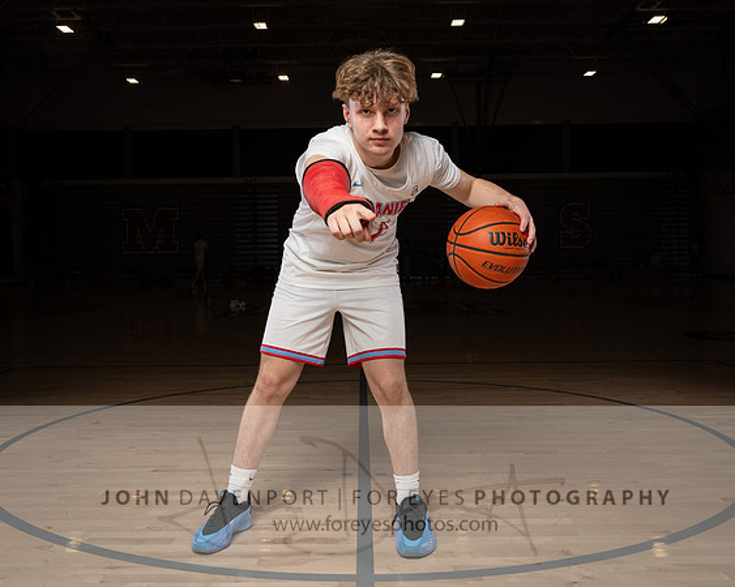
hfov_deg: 51.4
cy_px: 271
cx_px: 349
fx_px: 764
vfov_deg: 42.1
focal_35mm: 35
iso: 200
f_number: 11
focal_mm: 24
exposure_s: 1/200
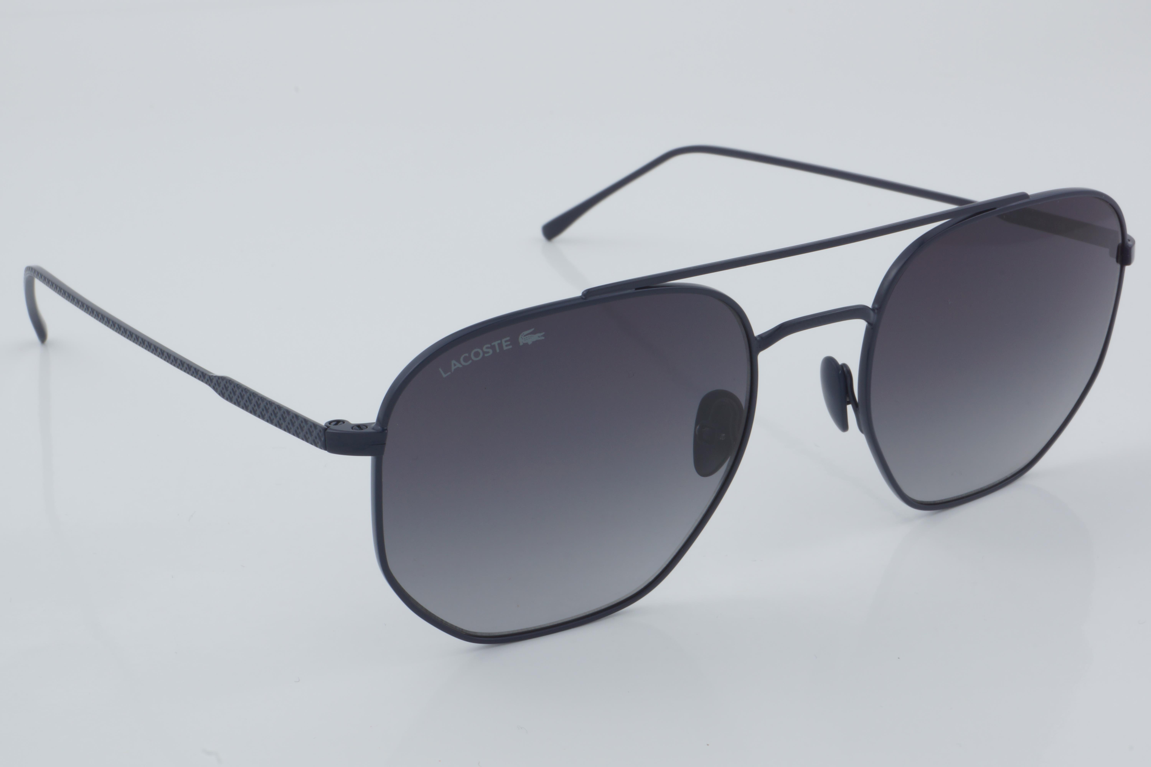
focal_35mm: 68
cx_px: 576
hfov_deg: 29.9
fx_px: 2158
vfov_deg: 20.2
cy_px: 384
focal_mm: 45
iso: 100
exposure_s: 1/4
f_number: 32
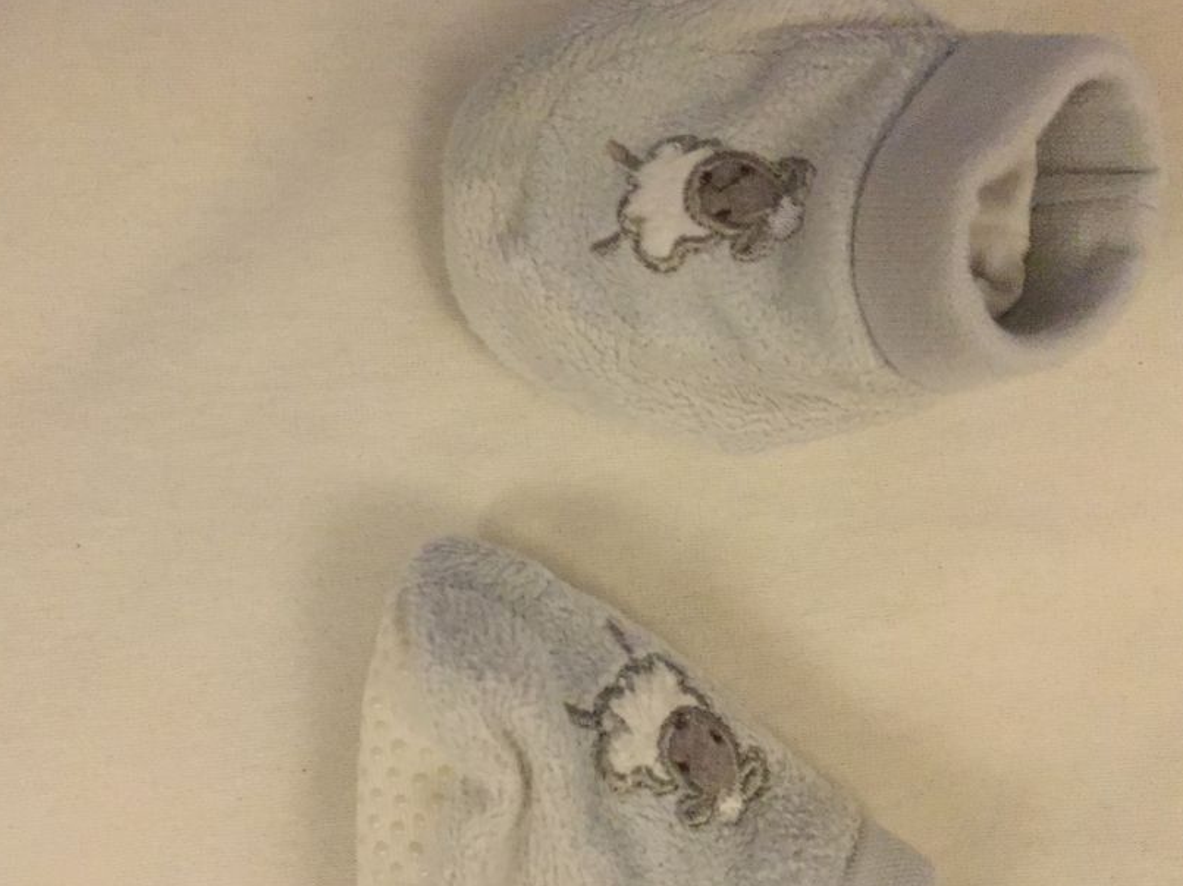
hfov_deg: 51.3
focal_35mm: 36
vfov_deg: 39.6
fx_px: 1230
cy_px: 488
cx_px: 530
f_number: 2.2
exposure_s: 1/17
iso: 400
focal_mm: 4.15
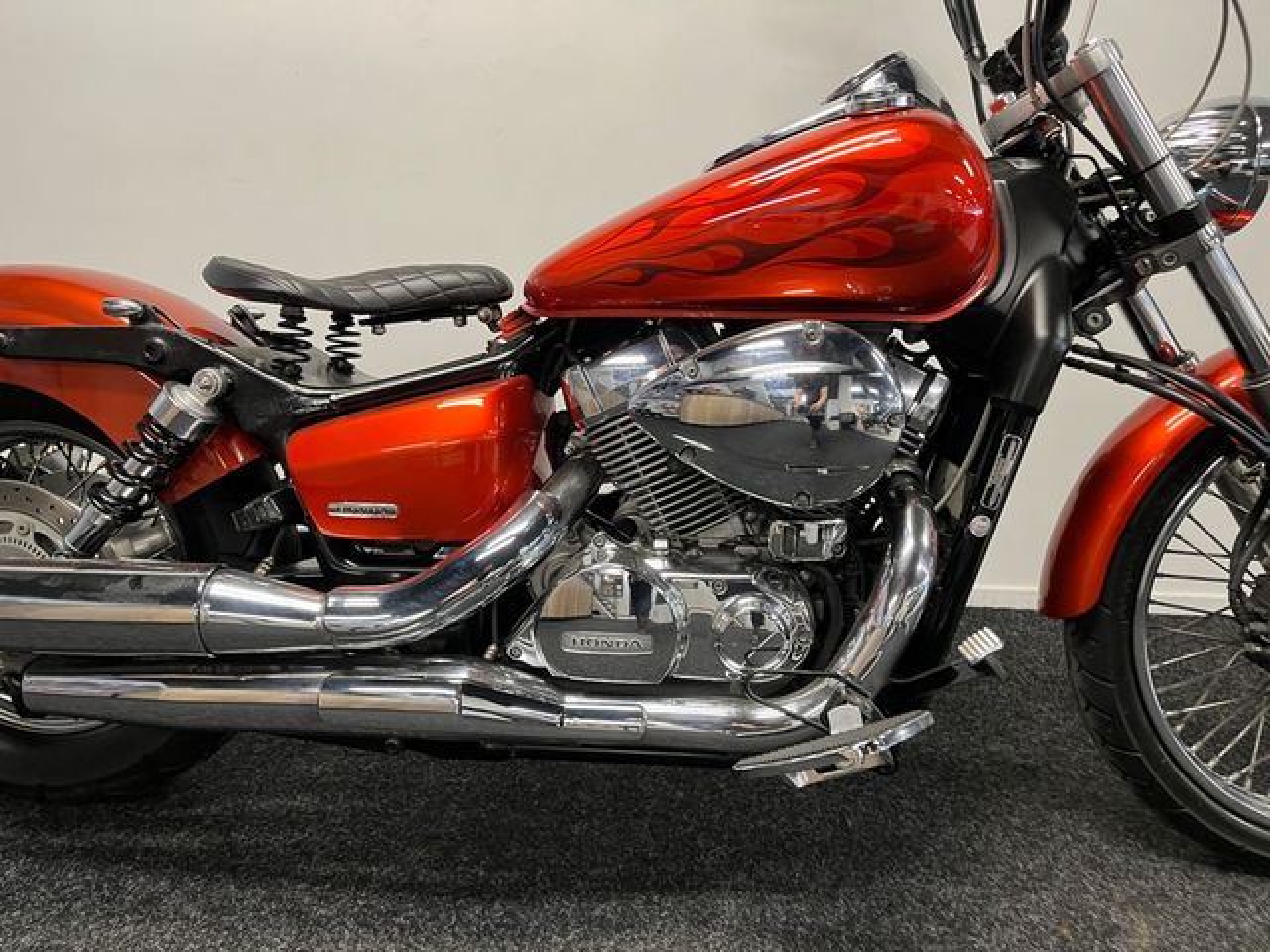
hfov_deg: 67.3
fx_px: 954
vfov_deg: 53.1
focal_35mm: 26
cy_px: 476
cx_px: 635
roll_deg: -0.7
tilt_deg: -13.9
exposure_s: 1/50
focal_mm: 5.1
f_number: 1.6
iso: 160
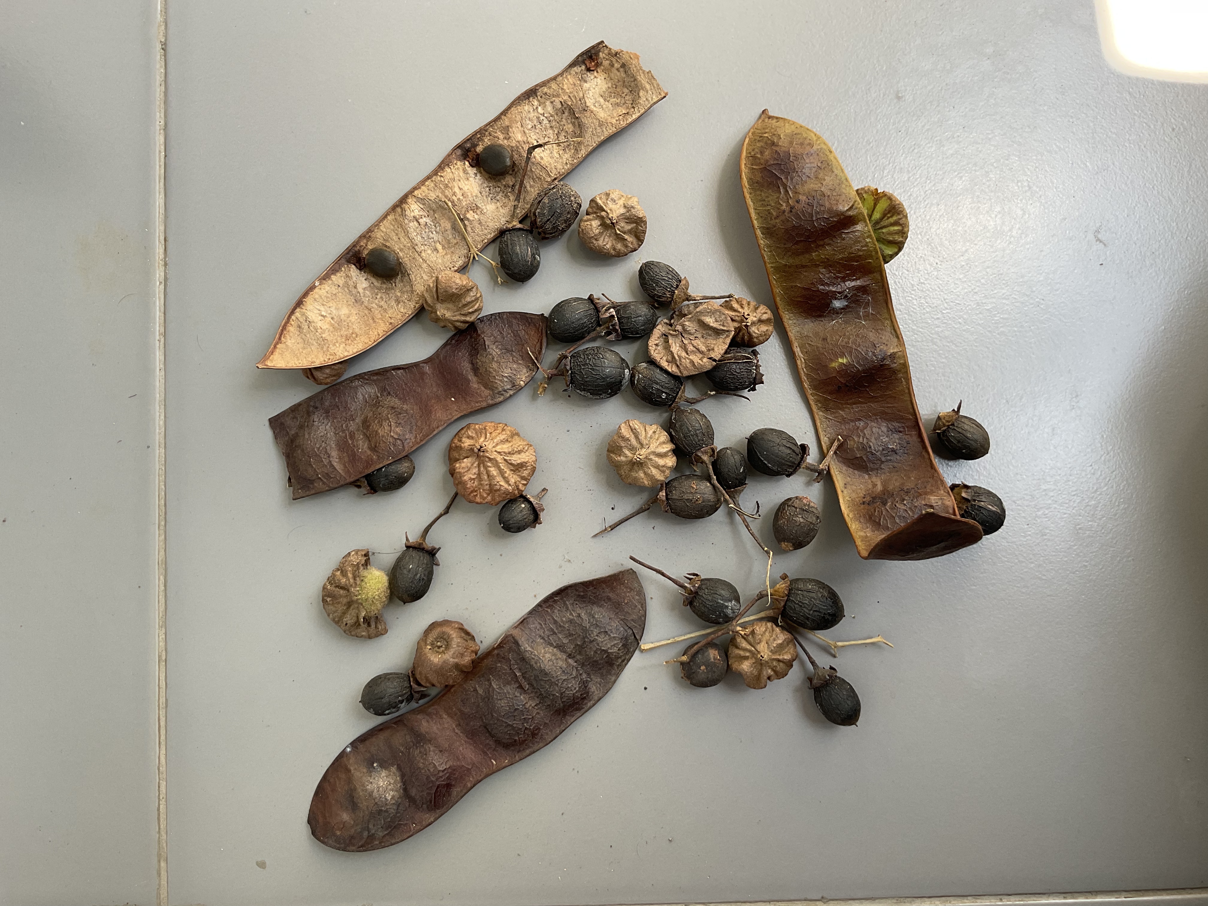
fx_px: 1012
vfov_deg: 48.2
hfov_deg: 61.7
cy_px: 453
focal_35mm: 29
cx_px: 604
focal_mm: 3
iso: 25
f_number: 1.8
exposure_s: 1/100
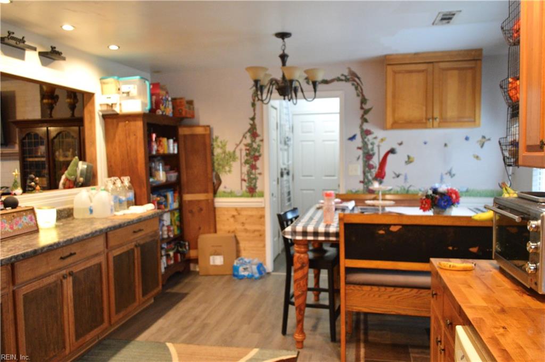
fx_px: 408
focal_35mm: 27
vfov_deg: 47.8
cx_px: 272
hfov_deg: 67.4
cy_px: 181
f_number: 3.5
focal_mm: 18
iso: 2000
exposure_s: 1/60
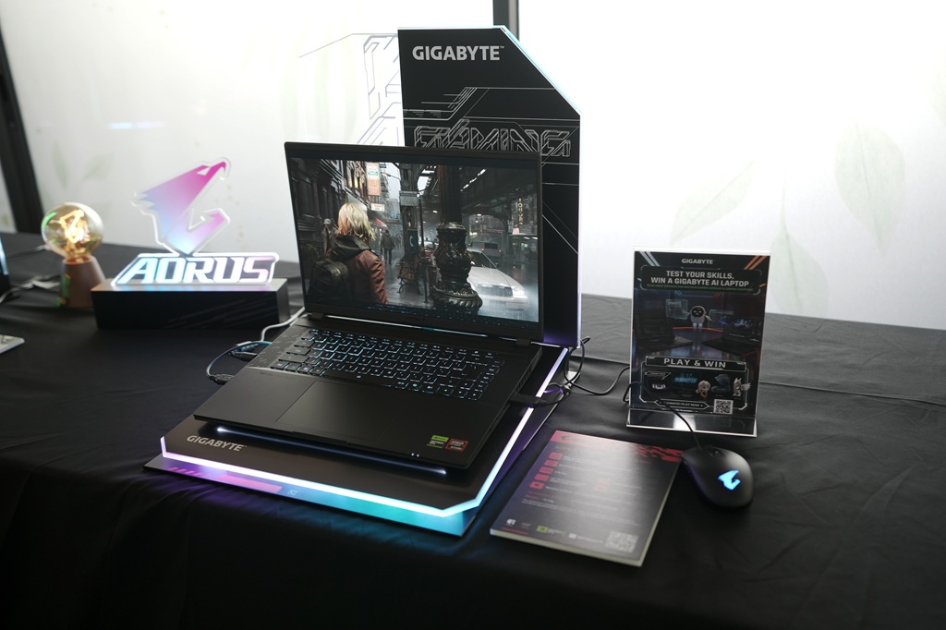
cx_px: 473
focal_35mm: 35
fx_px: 919
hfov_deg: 54.4
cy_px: 315
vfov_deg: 37.8
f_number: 2.8
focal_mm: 35
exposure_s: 1/80
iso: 640
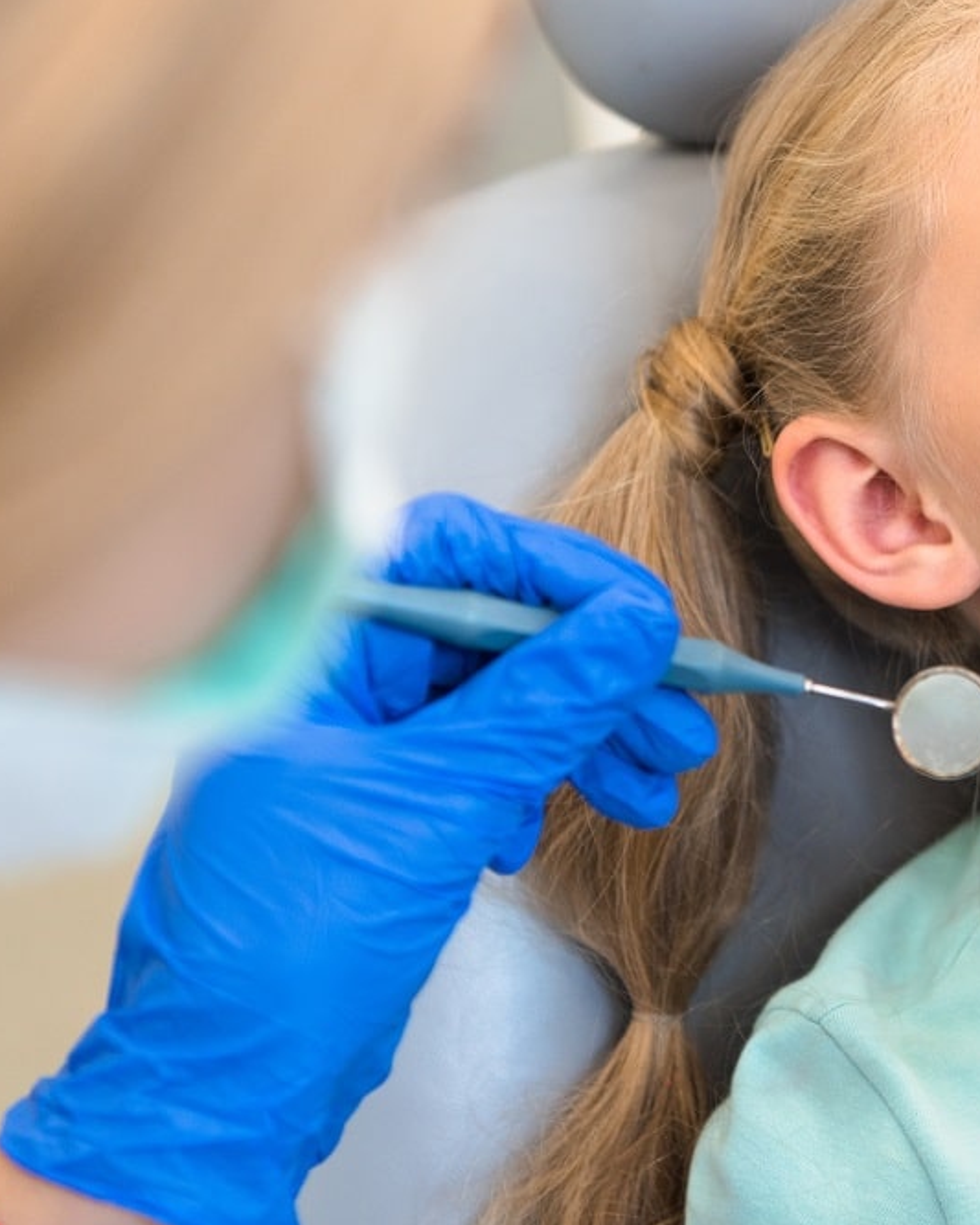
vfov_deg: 20.6
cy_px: 581
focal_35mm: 93
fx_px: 3371
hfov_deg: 16.2
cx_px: 962
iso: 320
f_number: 3.5
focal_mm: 55
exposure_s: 1/200
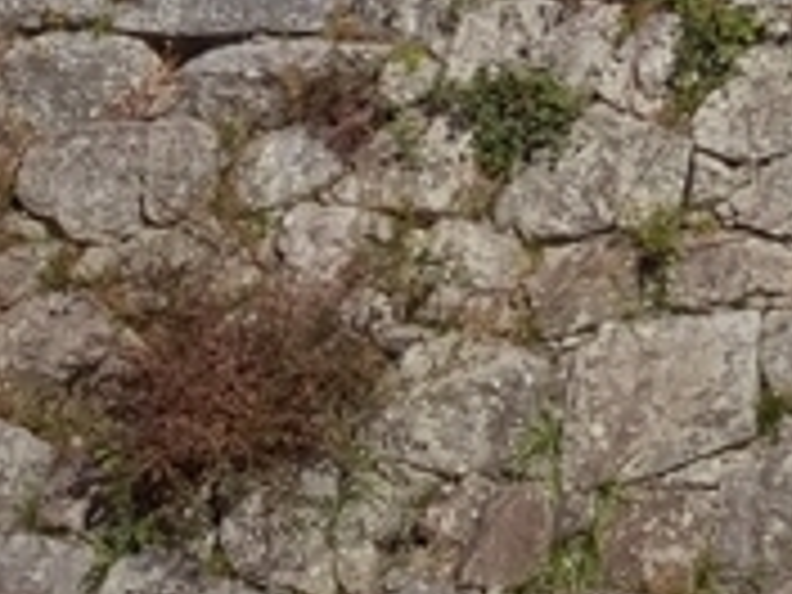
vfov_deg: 13.2
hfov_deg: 19.9
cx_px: 1017
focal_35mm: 91
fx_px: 2082
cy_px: -716
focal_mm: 3.45
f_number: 1.94
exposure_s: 1/1529
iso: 28
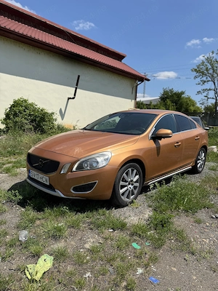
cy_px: 146
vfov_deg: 71.6
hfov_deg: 56.8
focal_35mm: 24
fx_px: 202
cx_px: 109
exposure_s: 1/4950
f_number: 1.78
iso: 80
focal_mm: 6.76
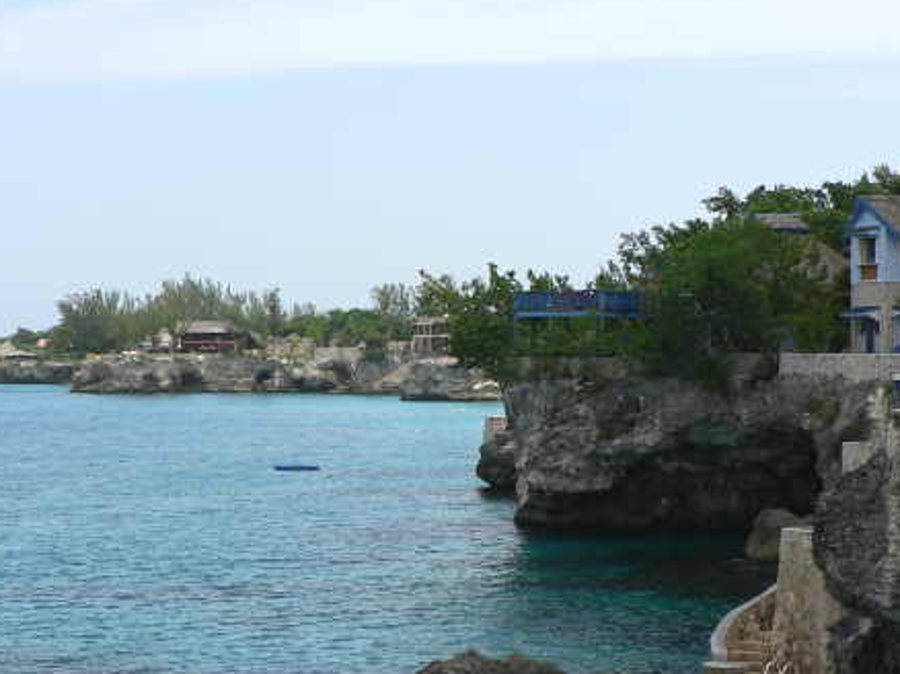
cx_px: 423
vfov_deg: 17.3
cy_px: 448
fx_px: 2209
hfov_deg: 23.0
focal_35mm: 85
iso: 64
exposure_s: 1/400
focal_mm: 10.7
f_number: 5
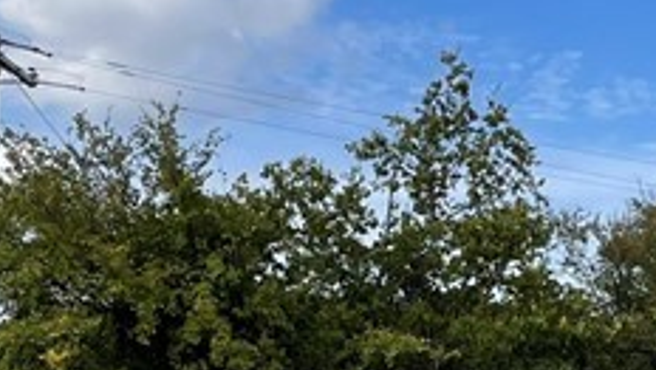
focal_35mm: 125
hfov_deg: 16.4
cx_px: 786
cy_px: 556
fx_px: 2176
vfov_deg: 9.5
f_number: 1.6
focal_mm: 4.2
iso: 32
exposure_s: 1/3205
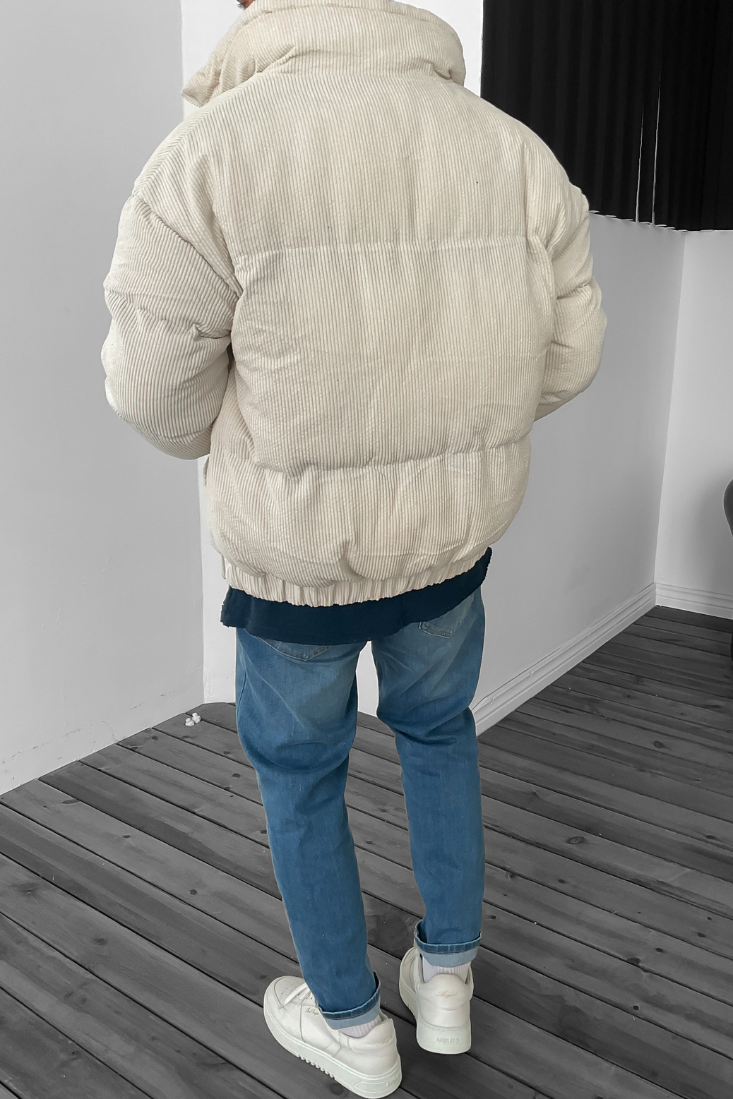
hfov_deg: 42.3
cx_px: 369
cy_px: 551
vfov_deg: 60.3
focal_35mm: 31
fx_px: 947
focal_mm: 3
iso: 32
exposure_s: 1/120
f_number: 1.8
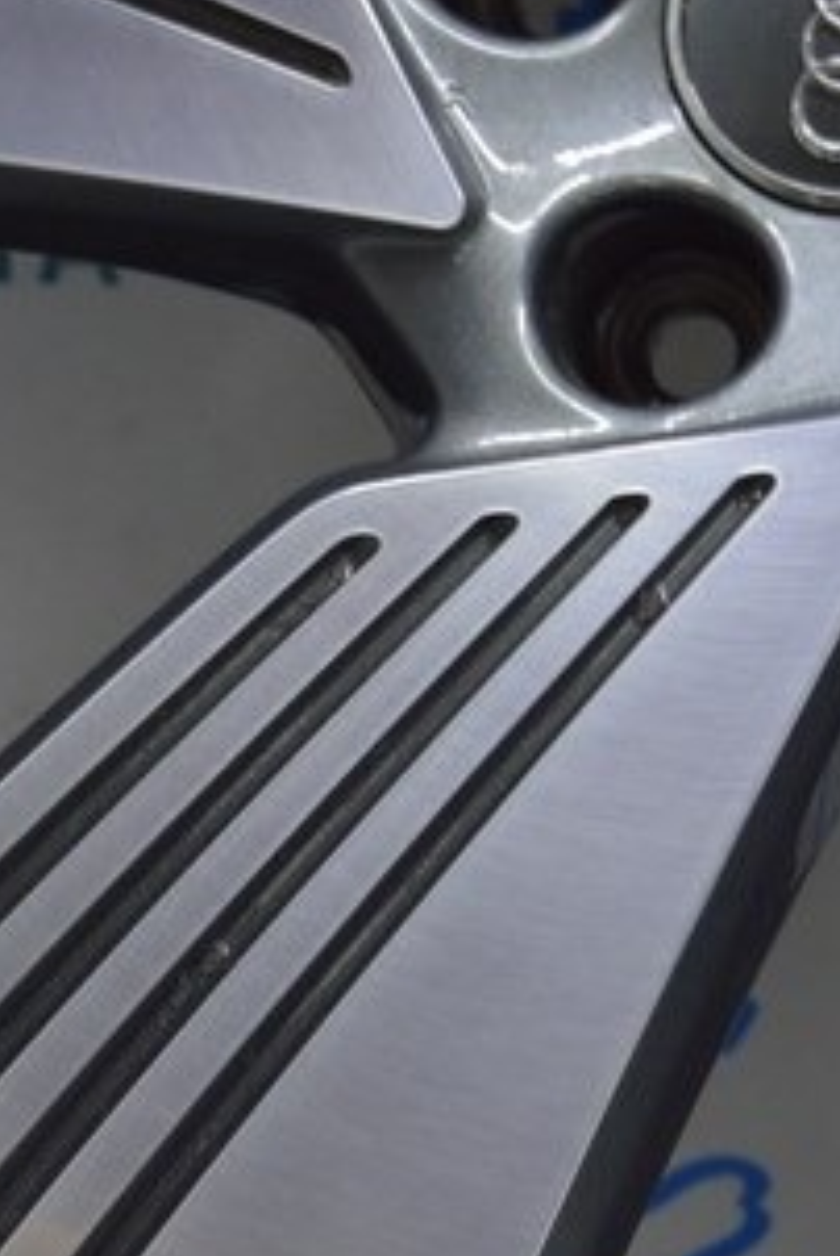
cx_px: 682
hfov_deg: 10.4
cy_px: 859
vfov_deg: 15.5
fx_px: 4609
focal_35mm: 132
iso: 400
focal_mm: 26
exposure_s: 1/20
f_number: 5.6
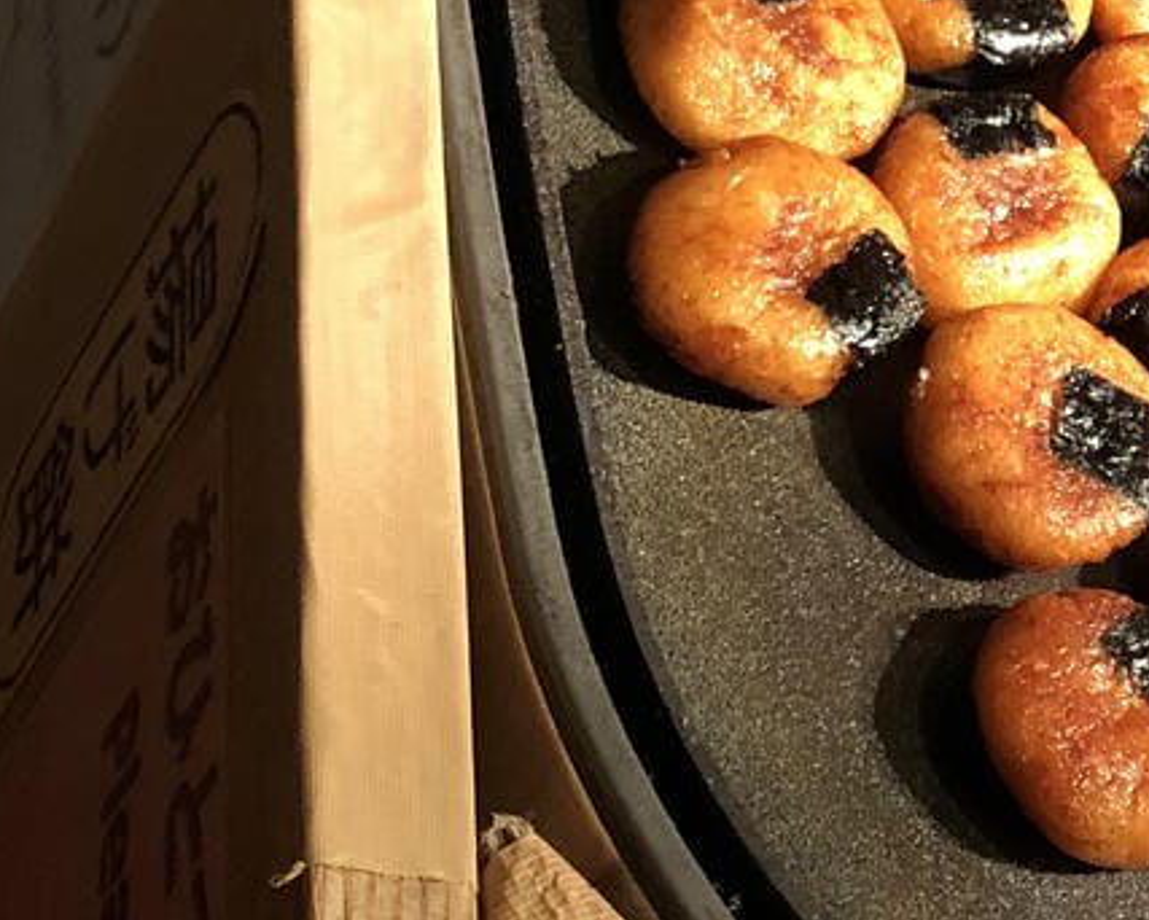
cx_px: 1284
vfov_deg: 14.5
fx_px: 3606
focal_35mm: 106
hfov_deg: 17.5
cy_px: 492
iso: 64
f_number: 1.8
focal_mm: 3.99
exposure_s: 1/15
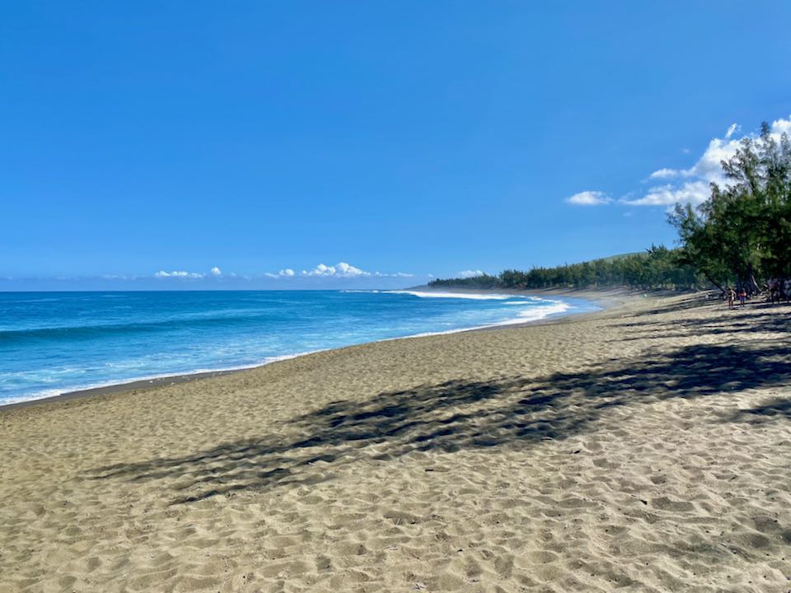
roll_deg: -1.1
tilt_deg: -0.8
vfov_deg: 53.1
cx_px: 396
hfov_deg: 67.3
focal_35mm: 26
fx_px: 594
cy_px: 296
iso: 32
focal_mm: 4.25
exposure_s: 1/3205
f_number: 1.8
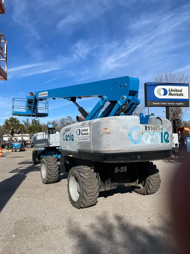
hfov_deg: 53.1
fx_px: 190
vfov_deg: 67.3
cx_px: 95
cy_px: 127
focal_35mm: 26
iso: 50
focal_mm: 4.2
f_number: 1.6
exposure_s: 1/5814
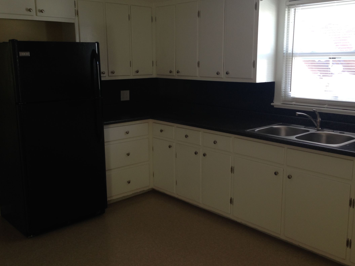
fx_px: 410
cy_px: 131
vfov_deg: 36.0
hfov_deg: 46.8
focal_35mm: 40
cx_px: 186
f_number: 2.4
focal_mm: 4.12
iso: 50
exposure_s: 1/34
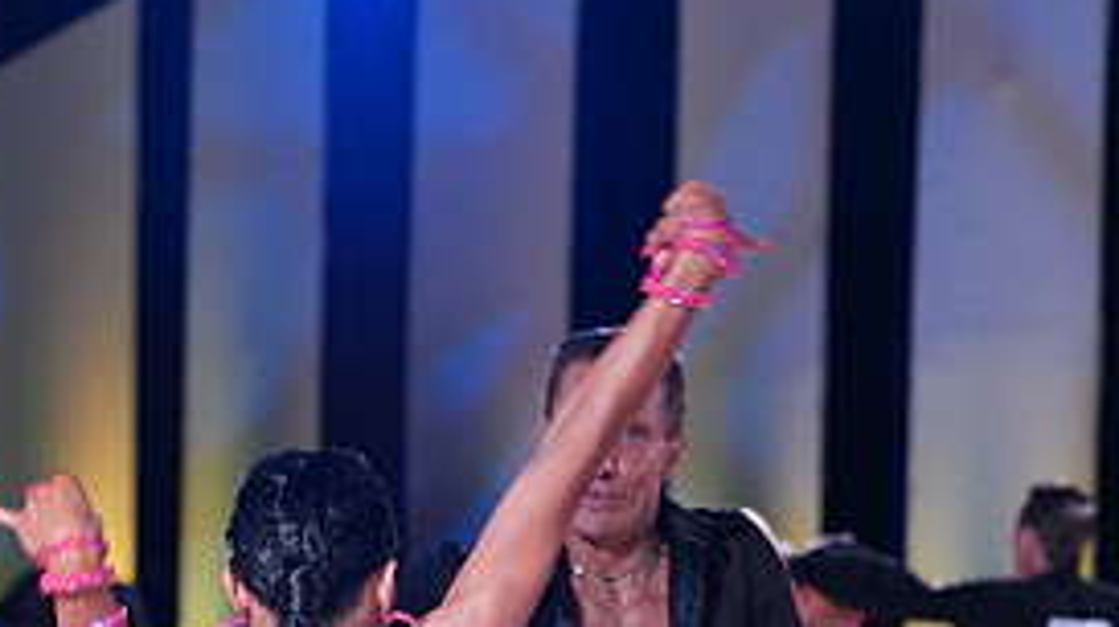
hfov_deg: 8.5
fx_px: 7530
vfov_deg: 4.7
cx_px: 338
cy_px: 1008
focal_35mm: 254
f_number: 5
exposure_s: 1/250
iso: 2500
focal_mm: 114
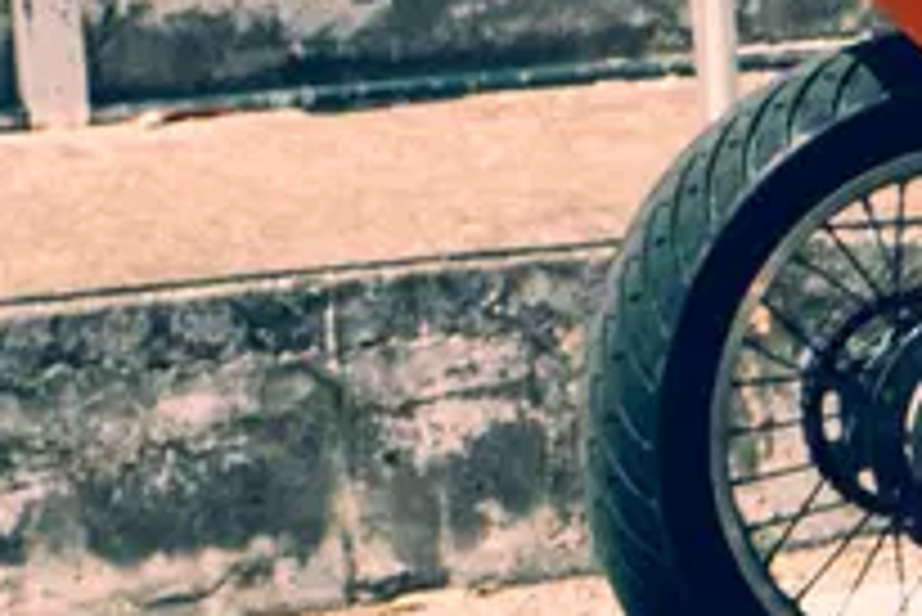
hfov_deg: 7.9
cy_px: 1070
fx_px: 6151
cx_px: 2316
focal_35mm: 240
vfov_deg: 5.6
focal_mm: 27.4
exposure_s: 1/320
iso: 200
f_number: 8
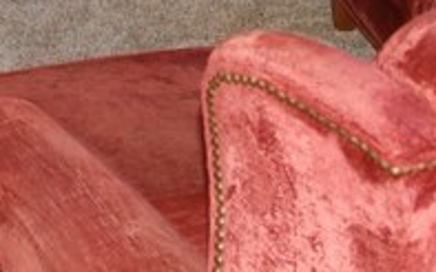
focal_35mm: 152
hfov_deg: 13.6
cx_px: 17
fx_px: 1806
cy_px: -376
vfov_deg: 8.0
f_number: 3.5
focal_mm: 18
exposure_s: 1/60
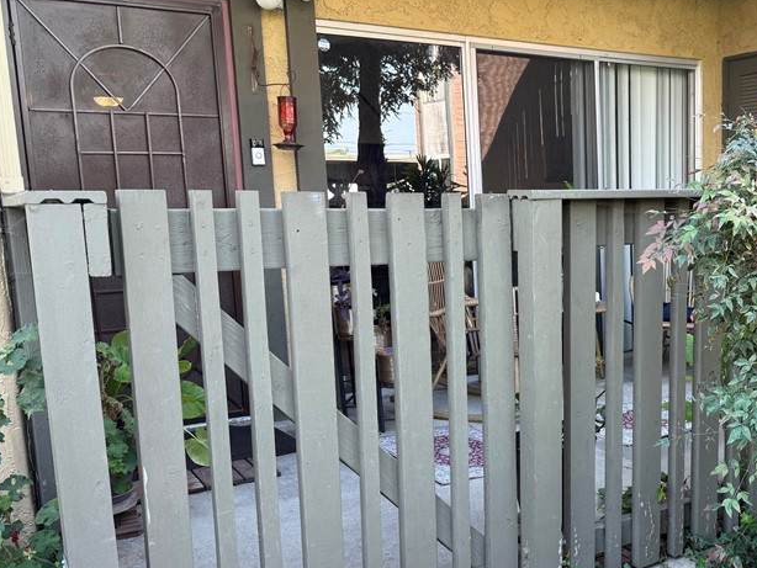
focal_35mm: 40
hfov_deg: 44.3
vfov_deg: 35.9
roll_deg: +1.4
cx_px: 616
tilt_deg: -9.8
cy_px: 341
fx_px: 875
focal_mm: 6.76
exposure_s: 1/121
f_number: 1.78
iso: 64
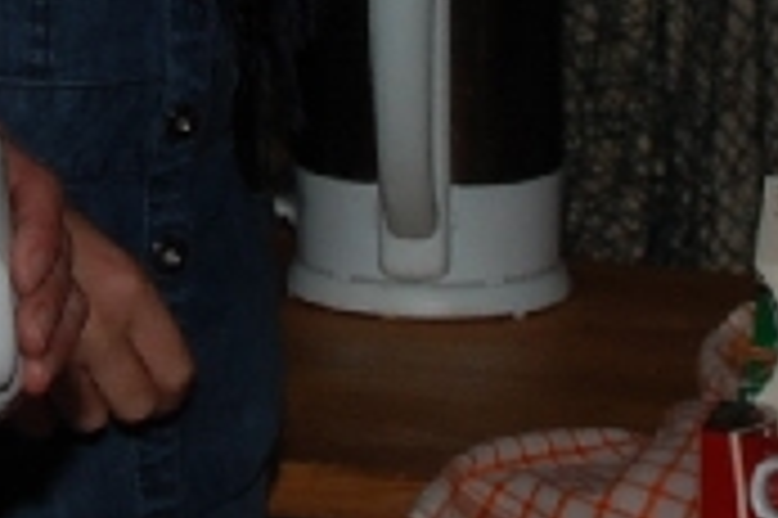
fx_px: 8571
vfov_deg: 3.4
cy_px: -923
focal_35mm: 397
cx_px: -335
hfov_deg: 5.2
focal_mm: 38
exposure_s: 1/60
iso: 200
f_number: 11
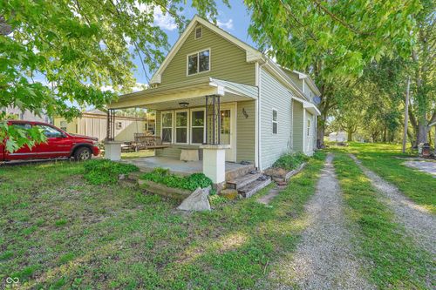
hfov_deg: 95.0
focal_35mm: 16
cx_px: 218
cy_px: 145
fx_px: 200
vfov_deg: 72.0
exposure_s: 1/320
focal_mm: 16.5
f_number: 9
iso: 400
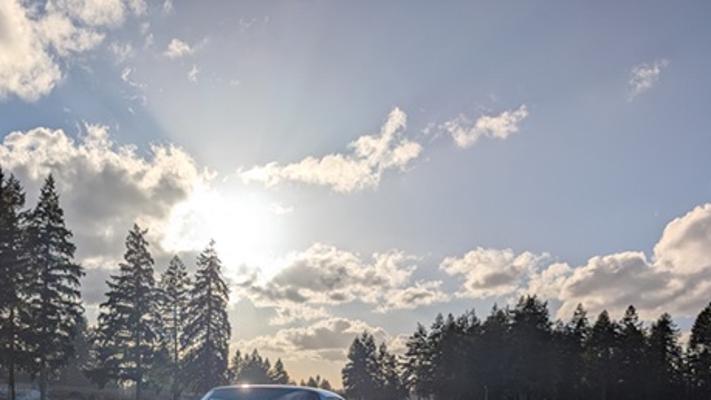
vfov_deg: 28.7
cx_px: 201
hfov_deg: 50.1
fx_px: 735
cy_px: 388
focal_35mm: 39
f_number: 1.68
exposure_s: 1/6369
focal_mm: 6.9
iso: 20
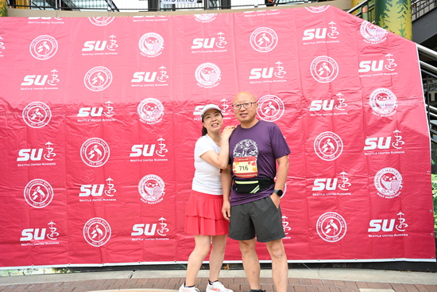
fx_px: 370
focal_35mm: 30
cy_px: 146
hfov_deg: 61.1
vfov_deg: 43.0
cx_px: 218
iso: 2000
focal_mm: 30.5
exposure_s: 1/320
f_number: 4
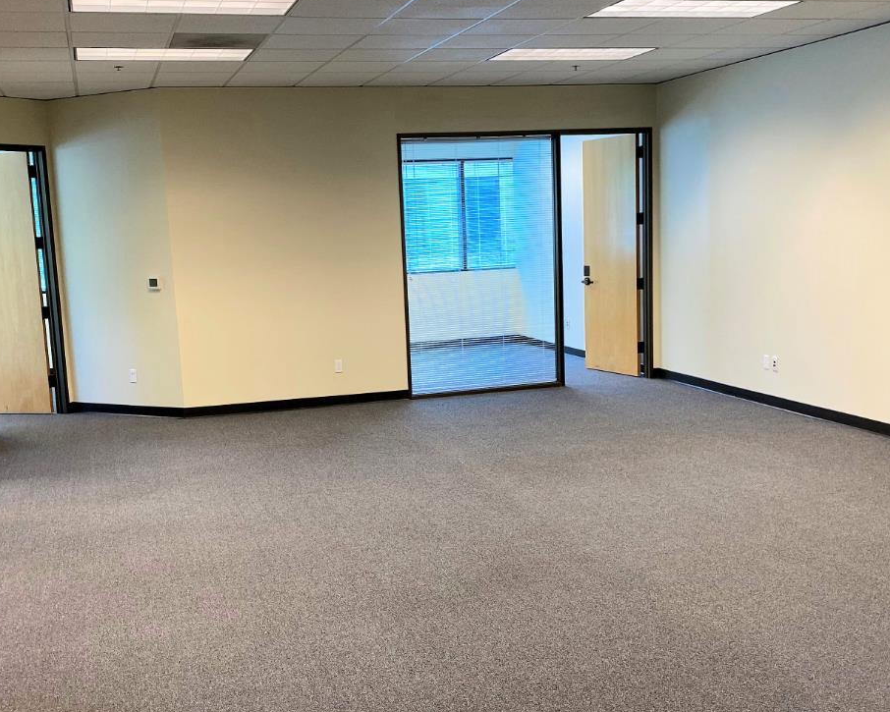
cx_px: 425
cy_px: 381
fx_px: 1106
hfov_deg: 43.8
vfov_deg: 35.7
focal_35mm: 42
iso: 80
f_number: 1.8
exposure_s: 1/60
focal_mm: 4.25
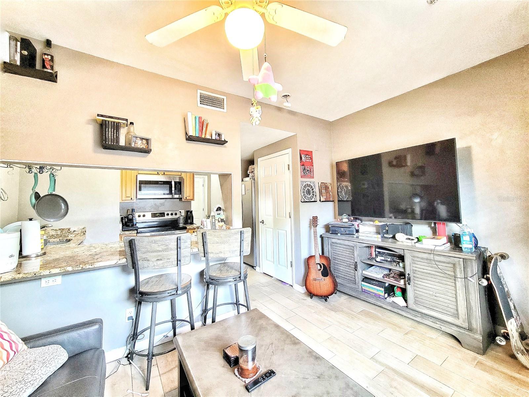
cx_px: 264
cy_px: 198
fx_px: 199
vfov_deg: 89.9
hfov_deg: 106.2
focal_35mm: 13
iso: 640
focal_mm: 2.2
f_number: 2.2
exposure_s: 1/30
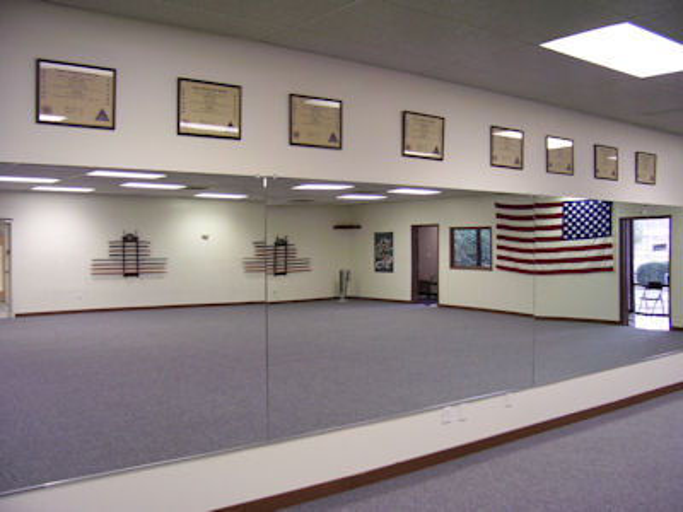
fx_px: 671
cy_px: 256
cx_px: 342
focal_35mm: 34
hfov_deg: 54.0
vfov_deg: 41.8
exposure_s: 1/20
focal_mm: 5.6
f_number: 2.7
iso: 160
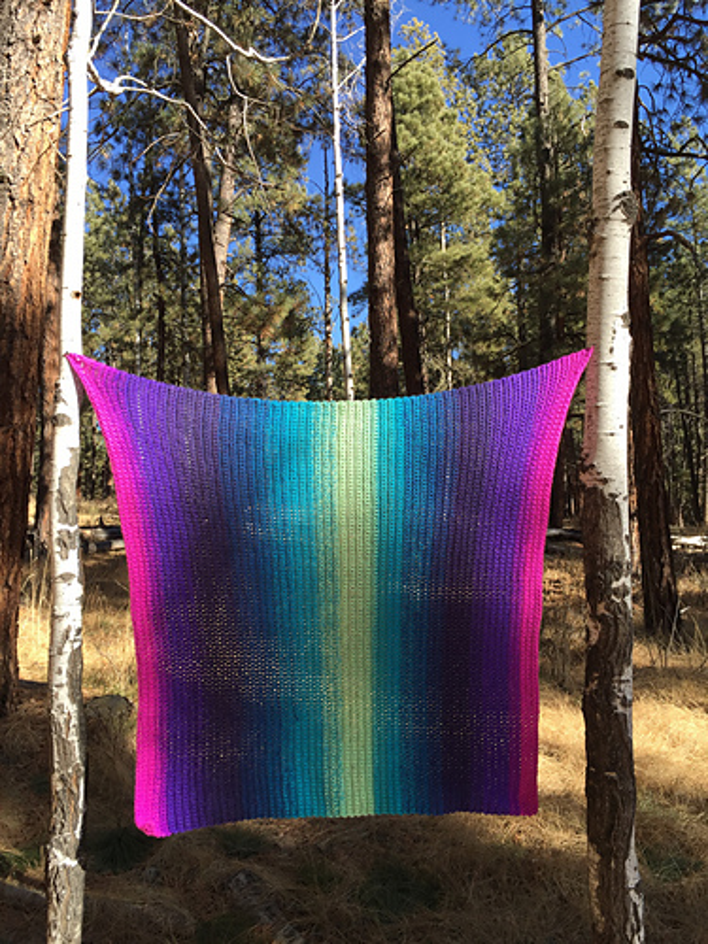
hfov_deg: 48.2
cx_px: 354
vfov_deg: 61.7
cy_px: 472
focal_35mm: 29
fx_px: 791
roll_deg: +0.5
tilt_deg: +4.0
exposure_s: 1/581
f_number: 2.2
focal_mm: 4.15
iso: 32
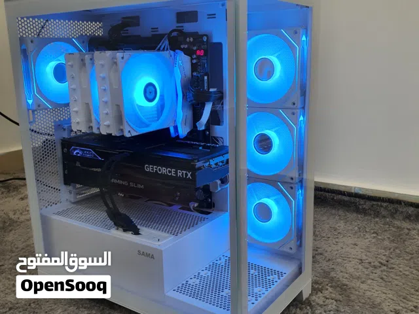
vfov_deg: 53.1
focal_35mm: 26
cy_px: 157
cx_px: 210
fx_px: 315
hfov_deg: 67.3
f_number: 2.4
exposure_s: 1/100
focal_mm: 4.3
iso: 200
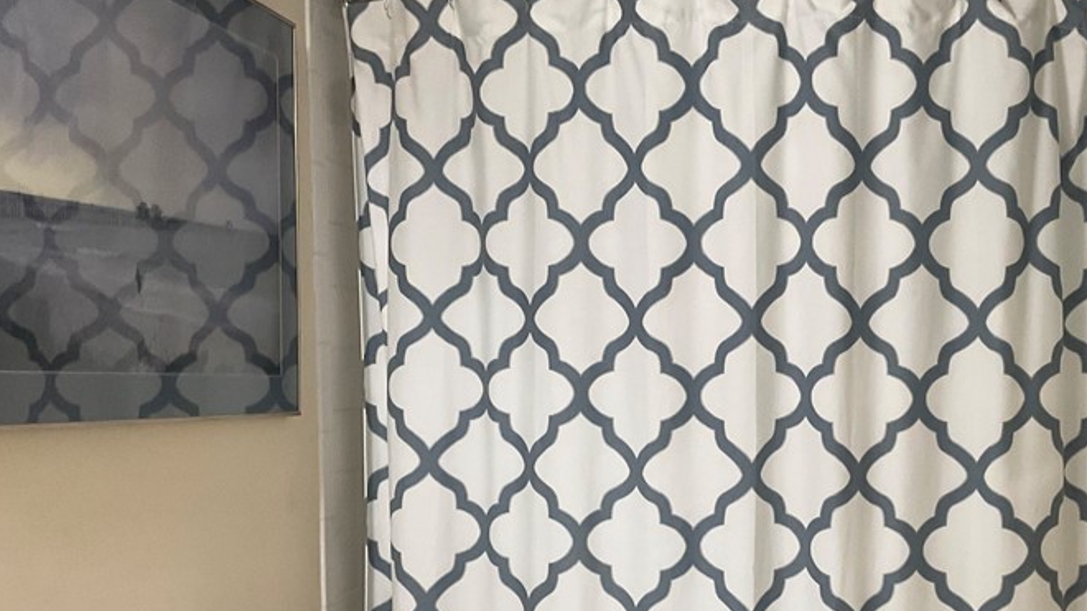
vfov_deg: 24.1
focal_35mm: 49
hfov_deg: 41.5
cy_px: 469
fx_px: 1412
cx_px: 728
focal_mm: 3
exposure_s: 1/60
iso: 100
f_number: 1.8
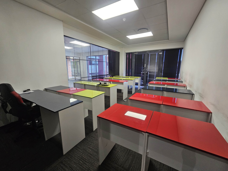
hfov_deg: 106.2
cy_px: 86
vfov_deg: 89.9
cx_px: 114
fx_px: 86
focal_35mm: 13
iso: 200
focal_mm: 2.2
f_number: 2.2
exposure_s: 1/50
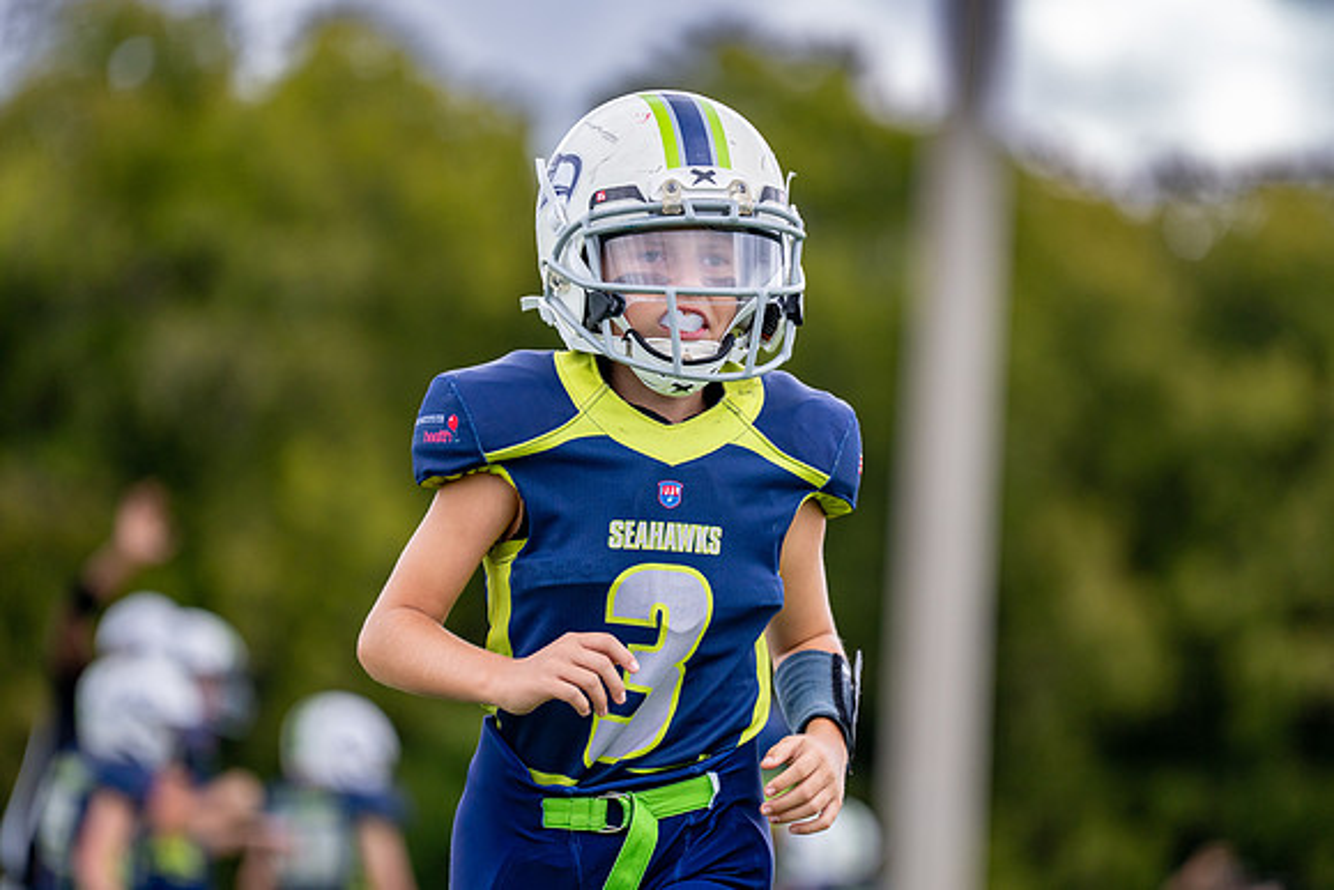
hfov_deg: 9.2
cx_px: 697
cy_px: 443
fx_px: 8274
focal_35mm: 223
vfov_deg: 6.2
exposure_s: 1/2500
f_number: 2.8
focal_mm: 200
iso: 400
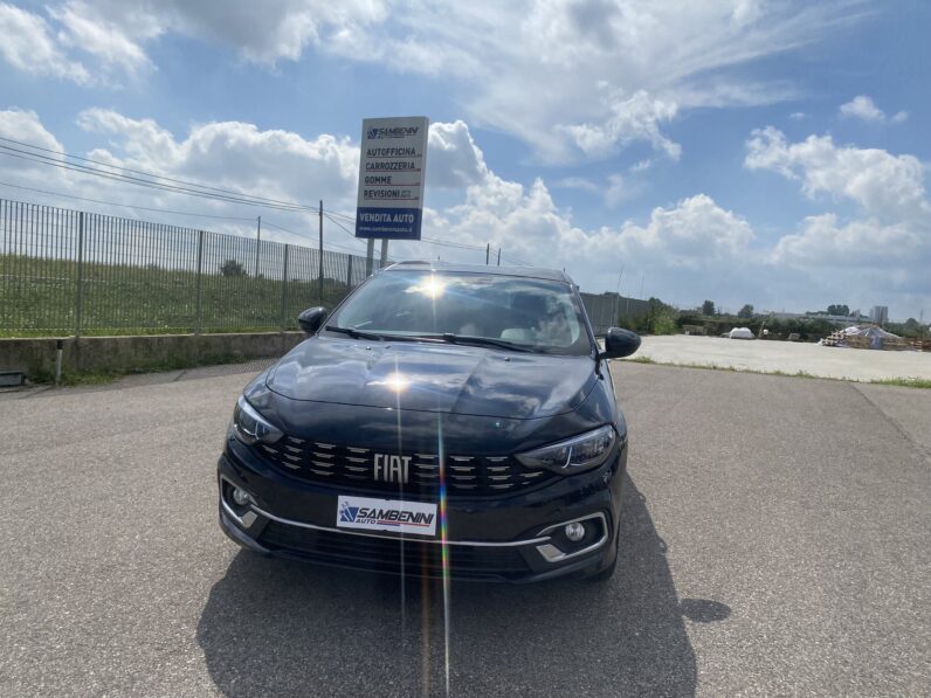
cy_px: 349
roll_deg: -3.9
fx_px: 699
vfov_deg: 53.1
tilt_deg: -5.7
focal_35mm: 26
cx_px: 466
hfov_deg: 67.3
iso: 32
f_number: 1.8
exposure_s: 1/7692
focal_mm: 4.25
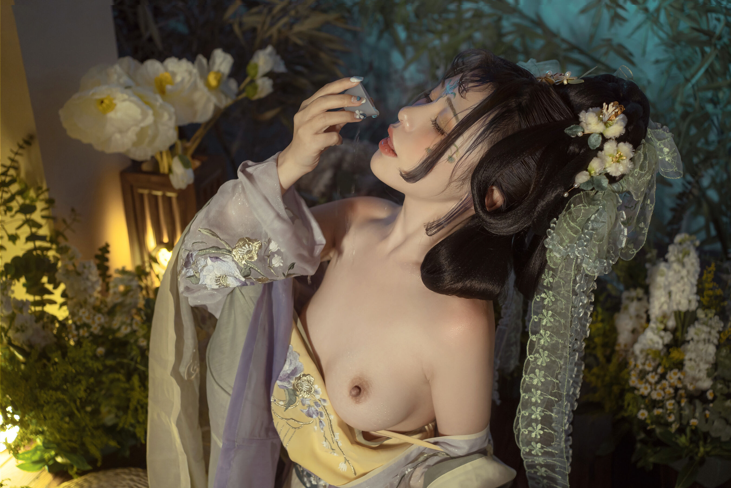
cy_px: 244
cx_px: 366
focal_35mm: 35
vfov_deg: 37.9
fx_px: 711
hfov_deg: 54.4
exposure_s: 1/40
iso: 640
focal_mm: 35
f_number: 3.5
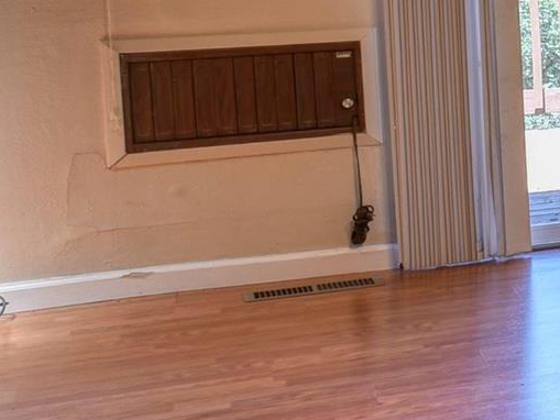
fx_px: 1408
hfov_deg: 12.9
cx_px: 1519
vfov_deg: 16.6
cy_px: 5
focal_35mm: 87
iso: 400
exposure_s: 1/2.5
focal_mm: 15
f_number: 11
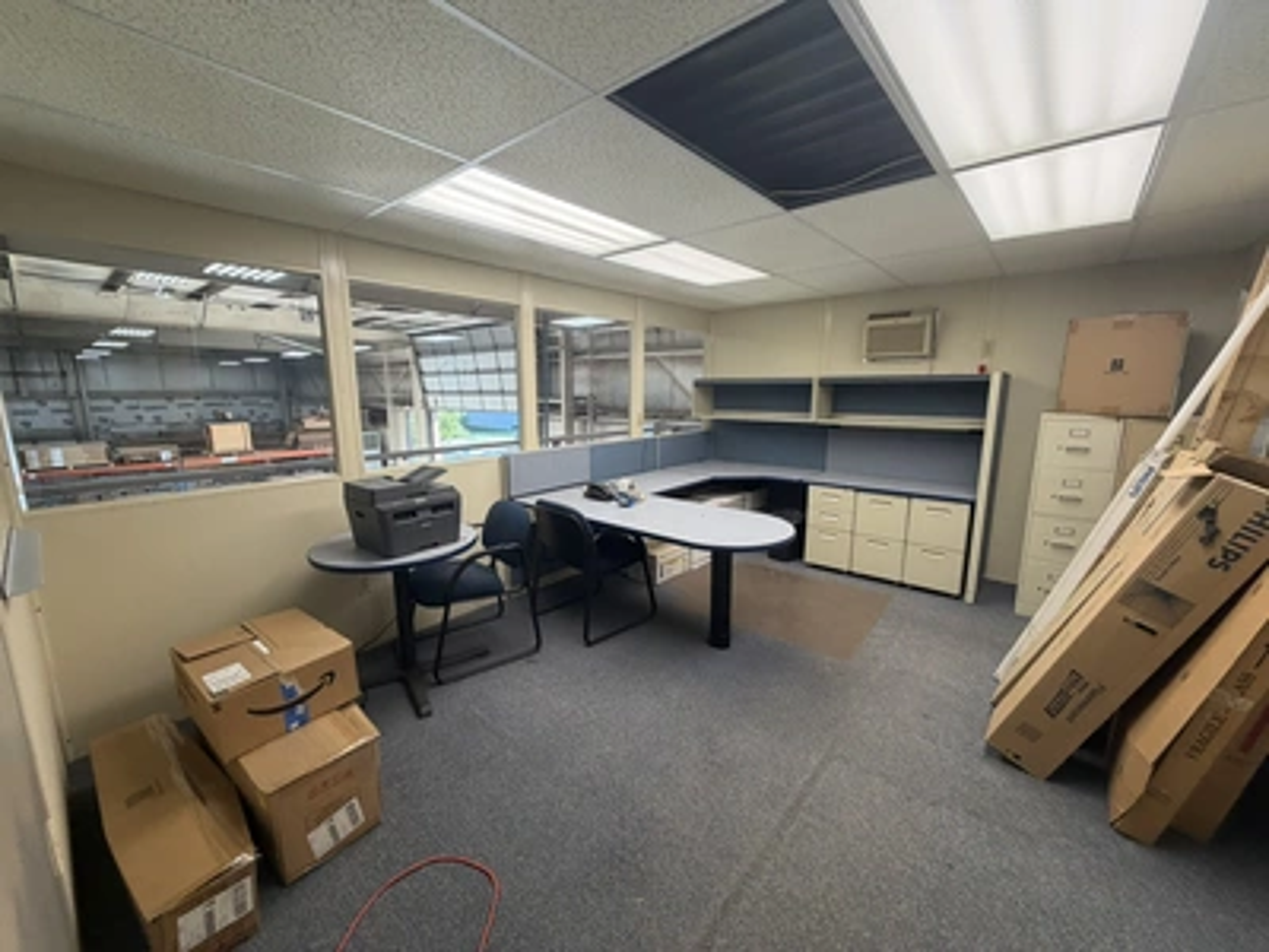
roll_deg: +2.1
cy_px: 476
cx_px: 634
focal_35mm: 14
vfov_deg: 85.7
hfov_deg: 102.1
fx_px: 513
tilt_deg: -8.4
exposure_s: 1/120
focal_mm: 2.22
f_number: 2.2
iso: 160
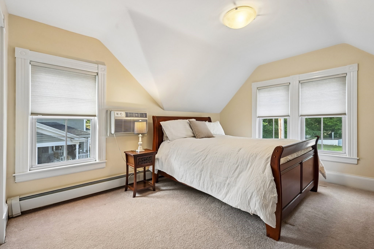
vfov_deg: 73.7
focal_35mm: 16
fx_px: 166
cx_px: 187
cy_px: 124
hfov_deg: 96.7
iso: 400
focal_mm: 16
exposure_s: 1/30
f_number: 8
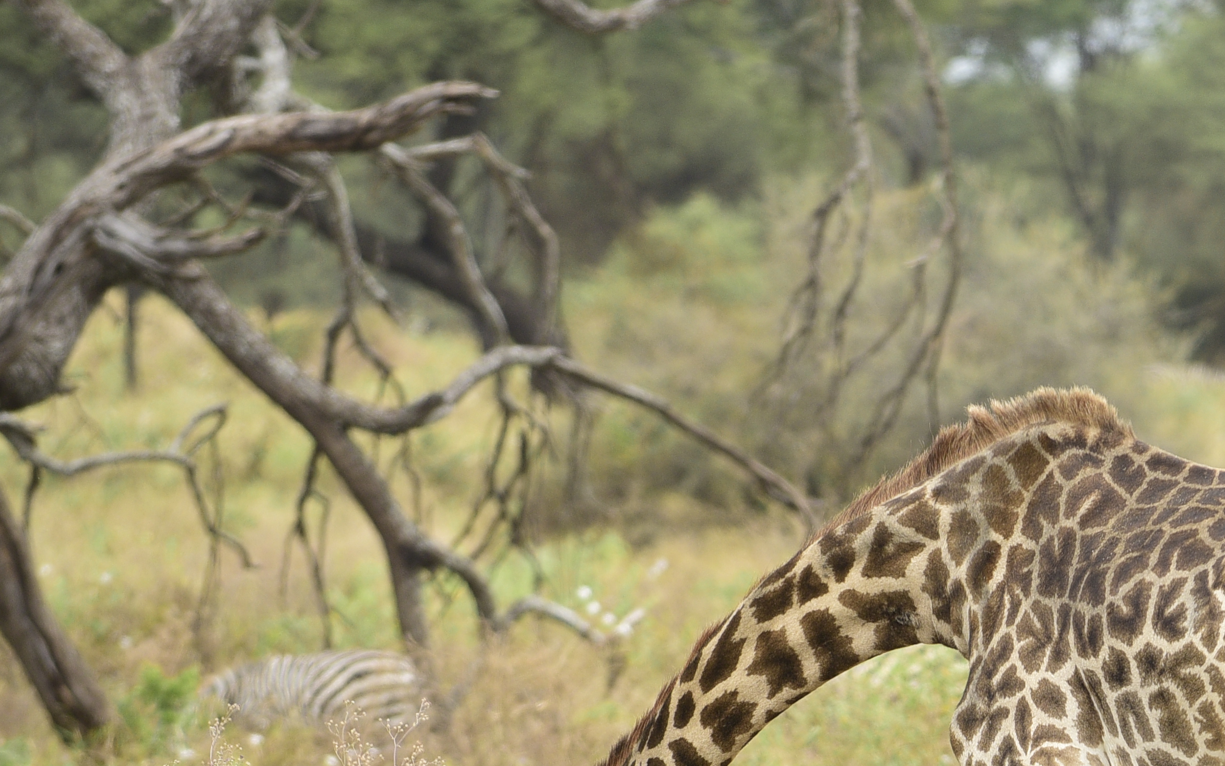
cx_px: 1021
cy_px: 840
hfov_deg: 4.0
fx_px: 17460
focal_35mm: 523
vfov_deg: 2.5
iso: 250
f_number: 3.5
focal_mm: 200
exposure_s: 1/1000
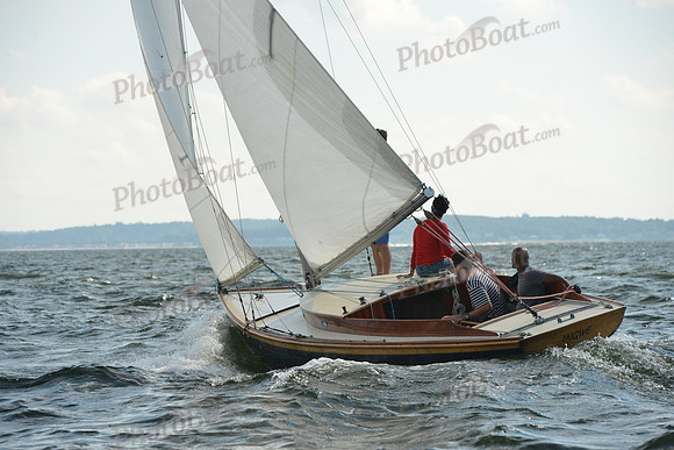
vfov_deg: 8.9
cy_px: 225
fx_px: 2902
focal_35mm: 155
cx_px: 337
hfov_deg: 13.2
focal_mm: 155
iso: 1000
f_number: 8
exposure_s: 1/1250
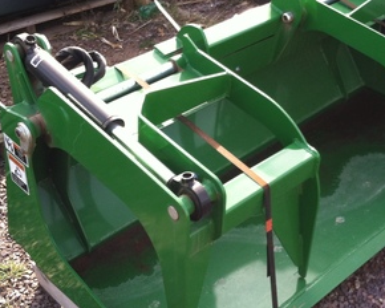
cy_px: 139
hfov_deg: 29.4
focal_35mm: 64
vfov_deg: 23.8
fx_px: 729
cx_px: 246
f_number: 2.8
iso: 80
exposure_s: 1/135
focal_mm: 3.85
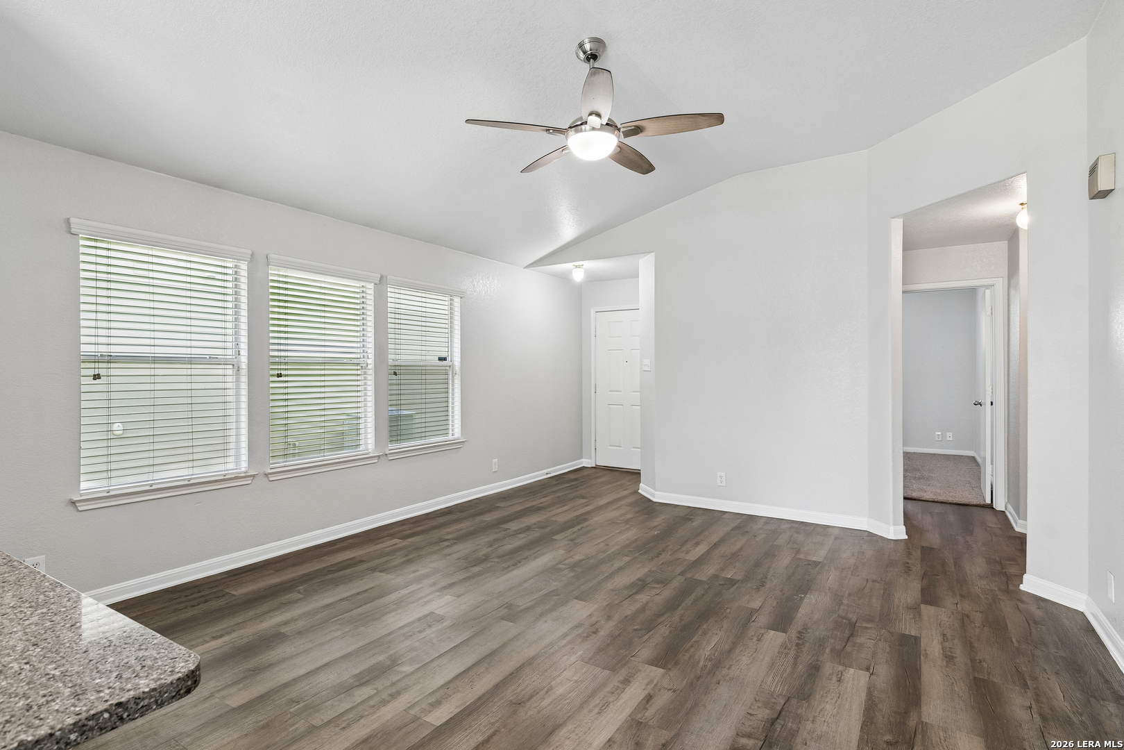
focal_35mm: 18
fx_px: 562
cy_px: 375
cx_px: 562
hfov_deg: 90.0
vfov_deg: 67.4
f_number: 8
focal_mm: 12
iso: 320
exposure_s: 1/30
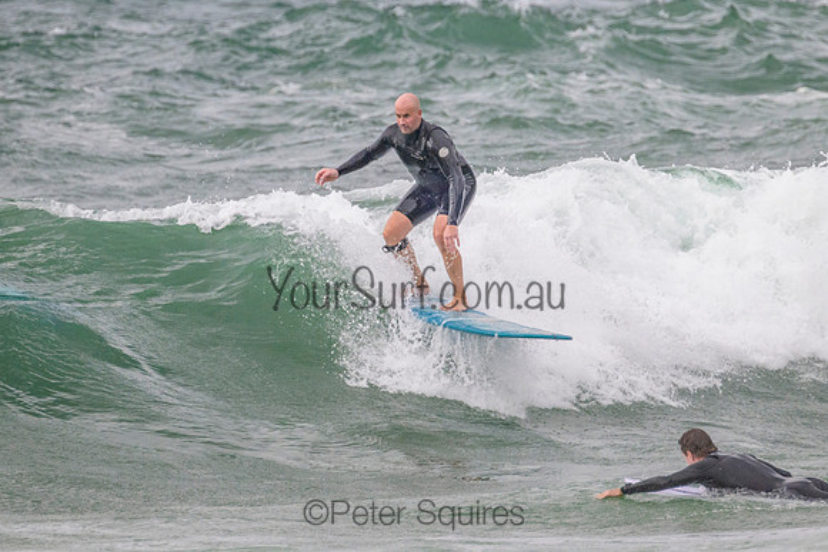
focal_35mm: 1014
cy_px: 202
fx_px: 23316
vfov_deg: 1.4
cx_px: 444
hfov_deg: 2.0
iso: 2000
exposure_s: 1/2000
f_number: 11
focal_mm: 800
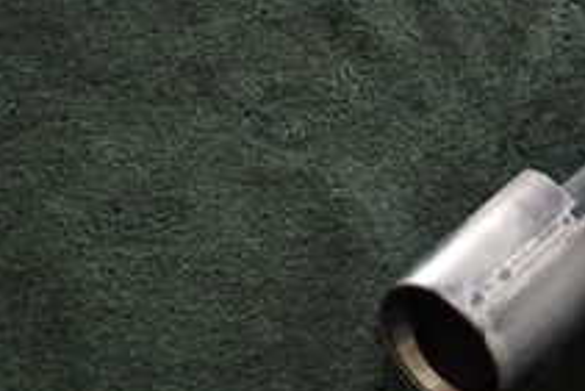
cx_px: 807
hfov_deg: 23.4
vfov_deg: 18.4
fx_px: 1203
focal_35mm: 74
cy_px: 147
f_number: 2
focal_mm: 4.5
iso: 100
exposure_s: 1/60
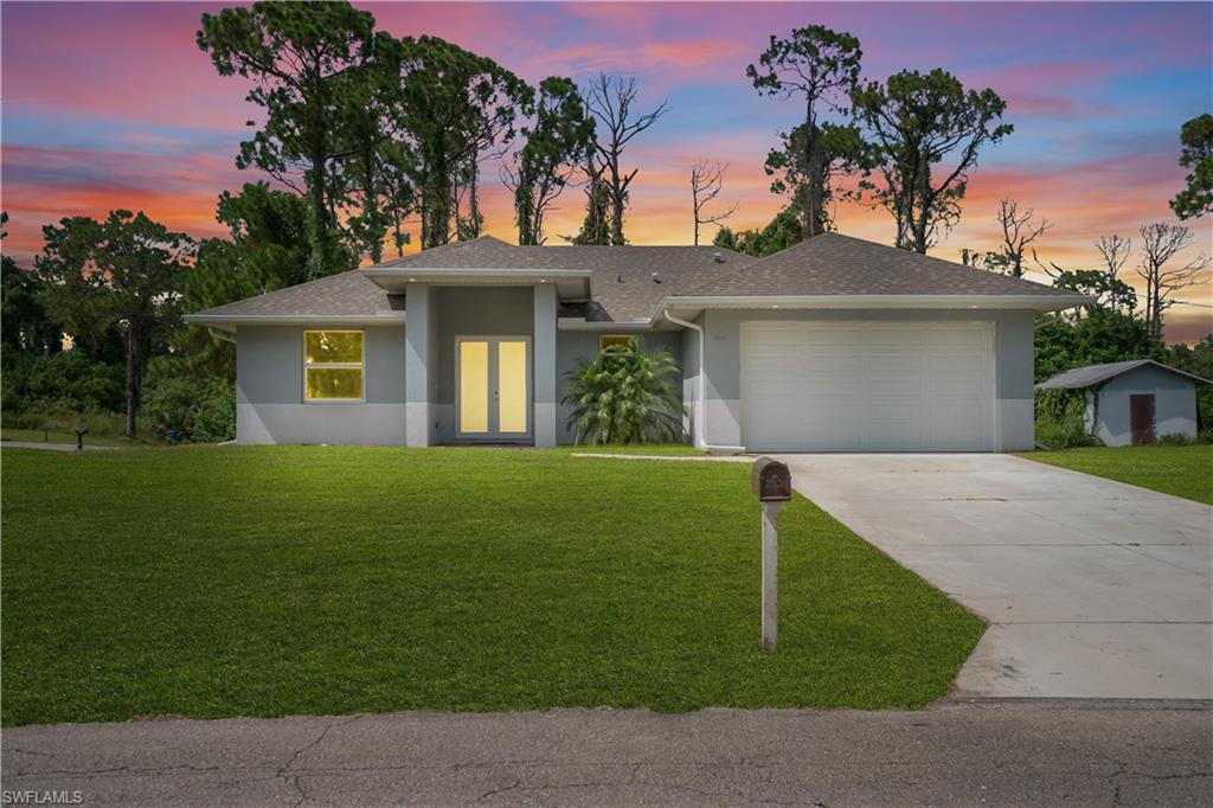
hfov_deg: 61.9
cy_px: 404
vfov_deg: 43.6
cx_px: 606
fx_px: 1010
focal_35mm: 30
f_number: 8
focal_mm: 20
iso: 100
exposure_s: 1/250
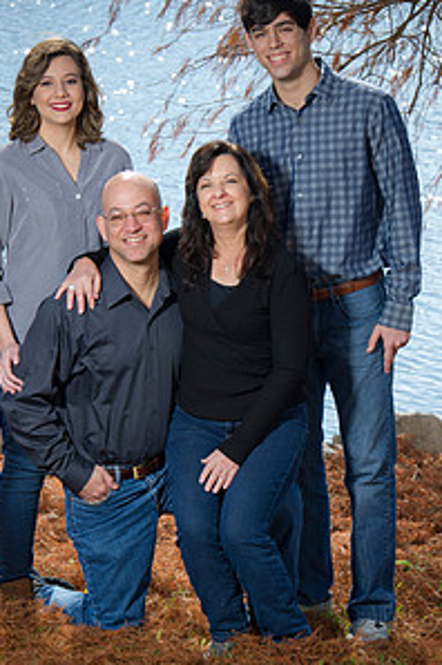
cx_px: 229
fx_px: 3341
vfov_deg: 11.4
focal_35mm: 181
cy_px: 384
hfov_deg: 7.6
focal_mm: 120
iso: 200
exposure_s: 1/160
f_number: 9
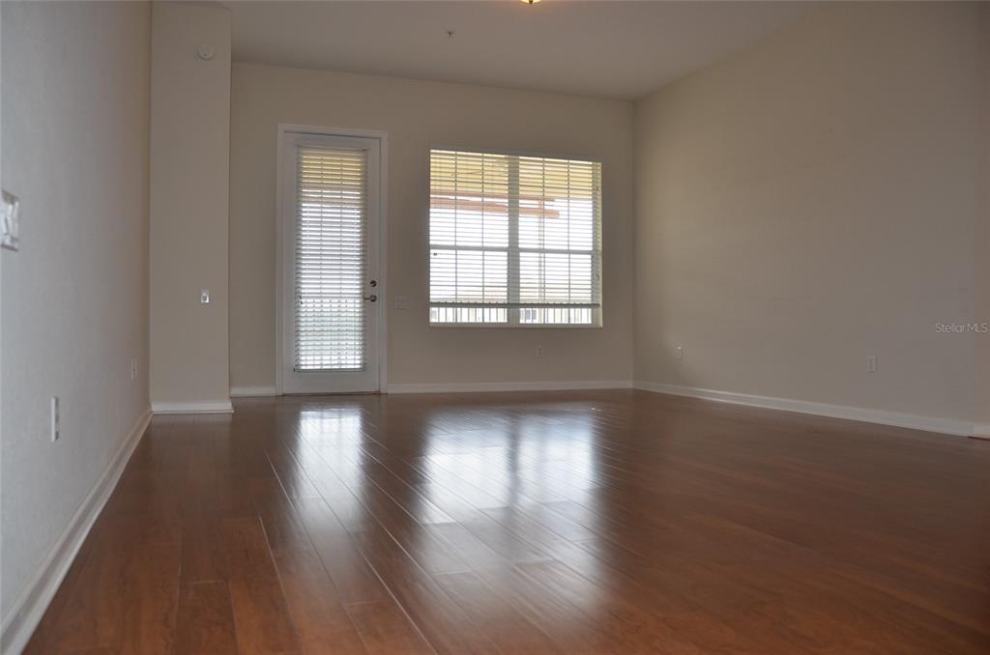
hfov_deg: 62.0
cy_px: 328
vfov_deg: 43.4
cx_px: 495
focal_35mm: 30
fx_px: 823
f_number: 3.5
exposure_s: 1/125
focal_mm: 20
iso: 280
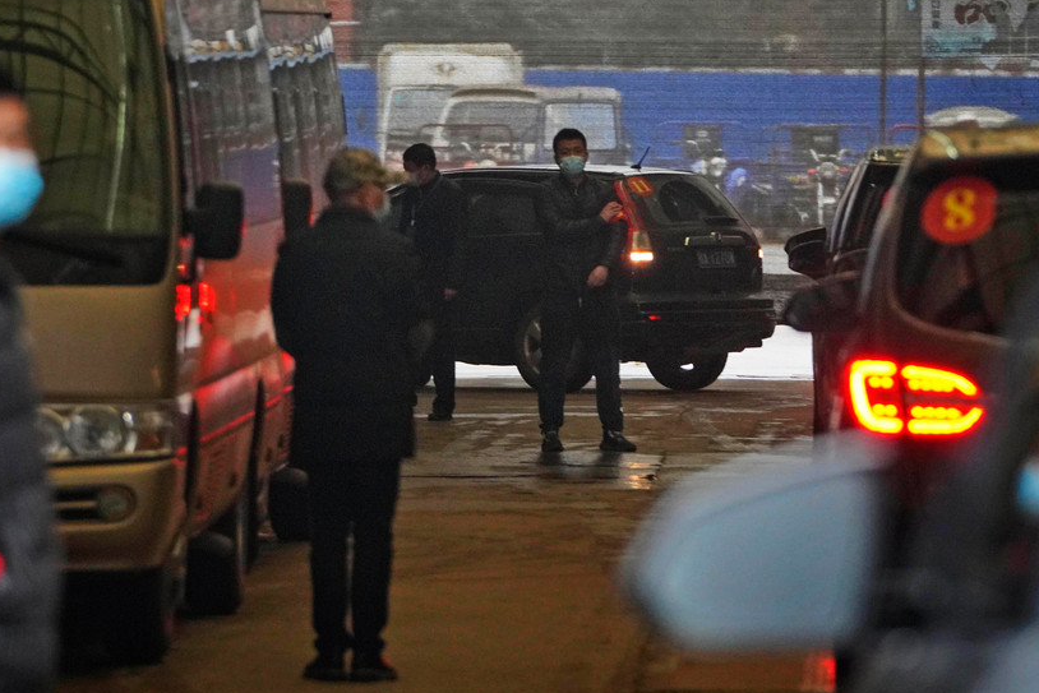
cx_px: 559
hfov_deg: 5.3
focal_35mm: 389
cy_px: 96
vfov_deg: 3.5
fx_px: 11228
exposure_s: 1/500
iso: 1600
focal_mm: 165
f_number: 4
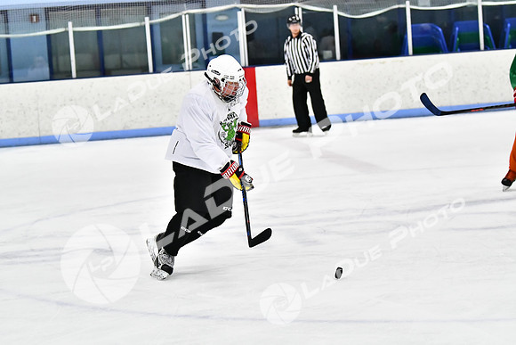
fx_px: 2193
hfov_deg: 13.4
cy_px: 172
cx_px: 258
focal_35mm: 153
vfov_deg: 9.0
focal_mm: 102
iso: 6400
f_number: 2.8
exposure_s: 1/1600
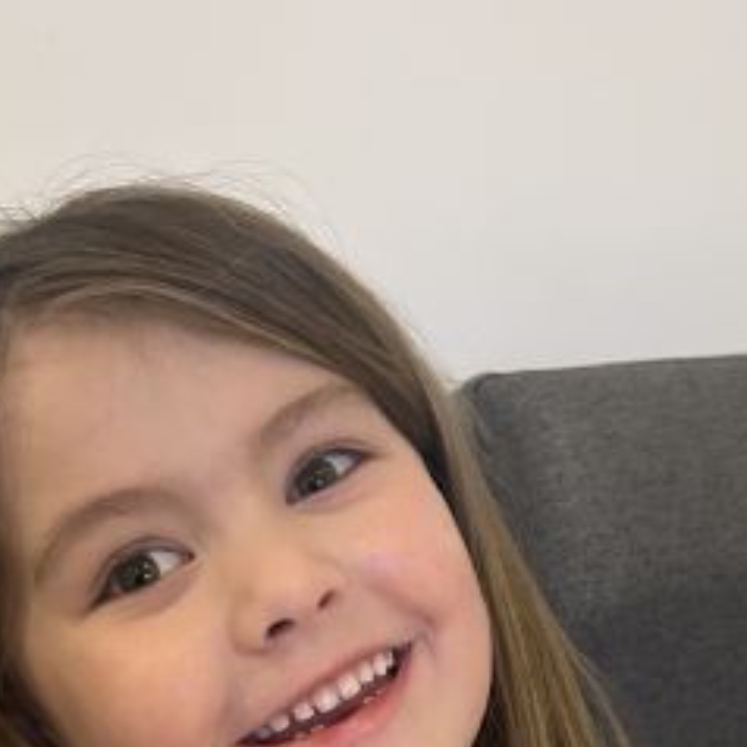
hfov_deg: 29.5
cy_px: 766
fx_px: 1416
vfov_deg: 27.6
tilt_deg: -17.4
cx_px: 314
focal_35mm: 58
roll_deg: +0.4
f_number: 1.5
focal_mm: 5.7
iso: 500
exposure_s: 1/33
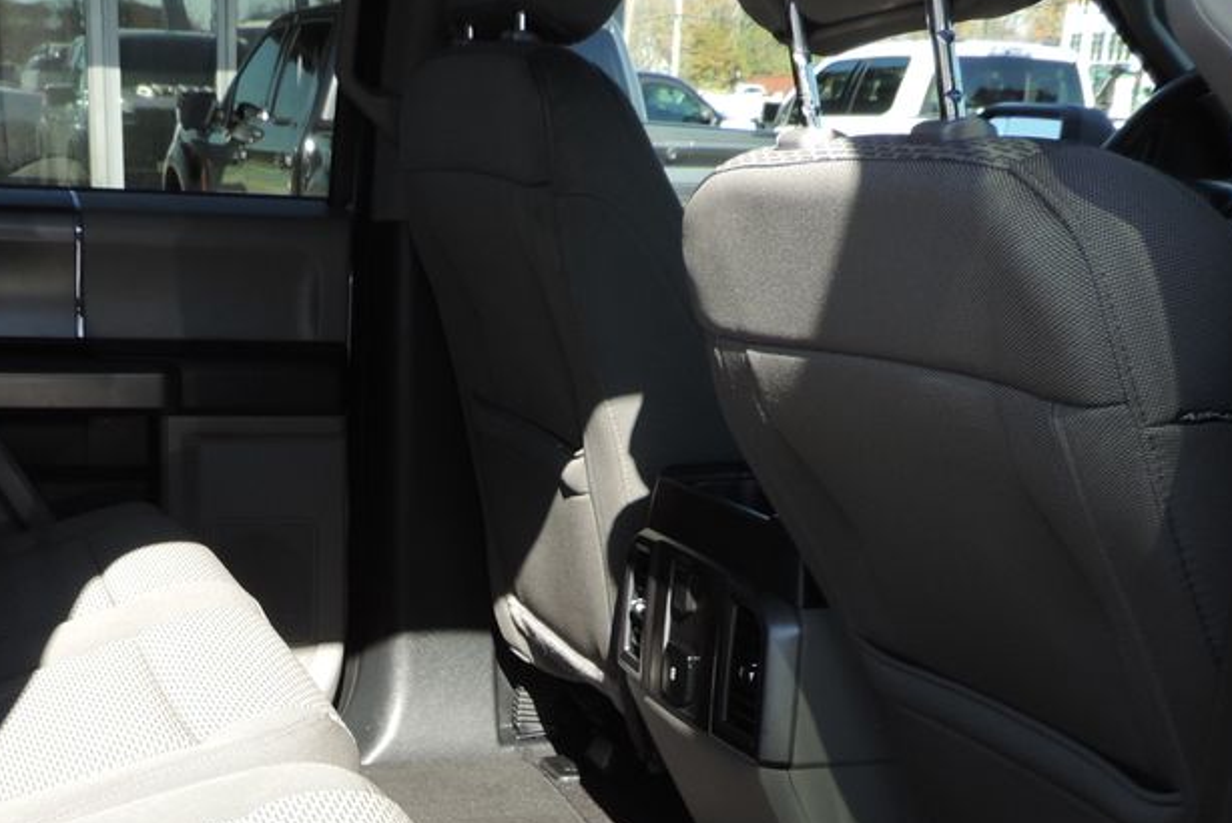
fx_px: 1780
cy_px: 945
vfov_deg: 24.0
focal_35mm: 52
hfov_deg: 37.7
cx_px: 393
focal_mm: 4.3
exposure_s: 1/250
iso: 80
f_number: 3
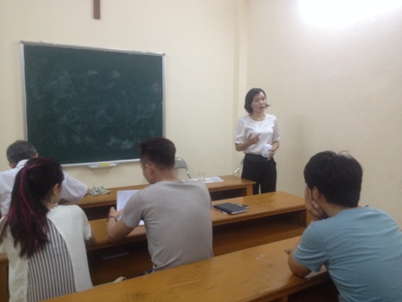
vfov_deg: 40.7
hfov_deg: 52.6
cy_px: 151
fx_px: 406
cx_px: 201
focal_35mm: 35
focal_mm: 4.28
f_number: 2.4
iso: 160
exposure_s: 1/20
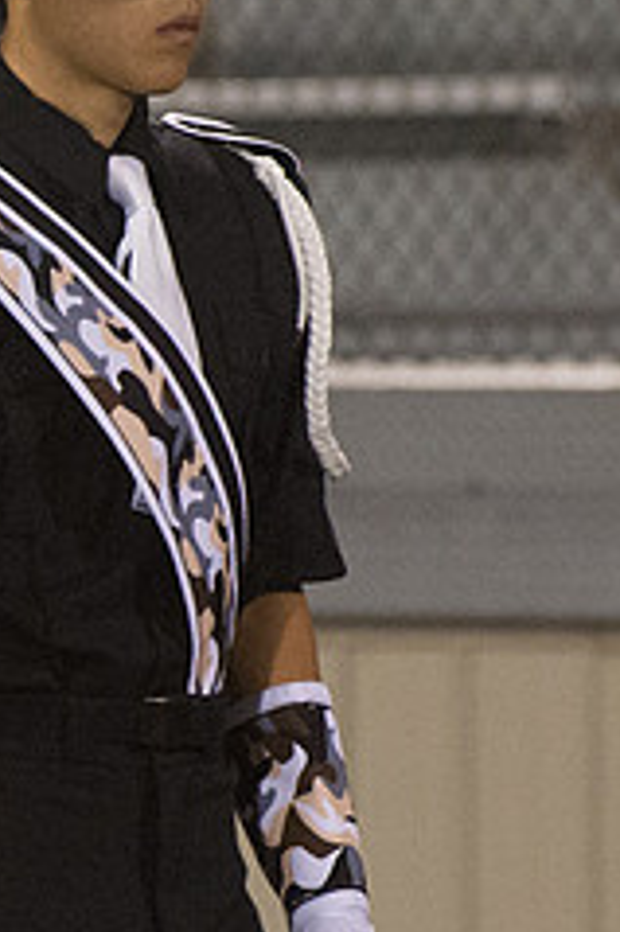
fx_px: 16763
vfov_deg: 3.2
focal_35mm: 648
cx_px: -505
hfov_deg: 2.1
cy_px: 450
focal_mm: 155
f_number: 4.8
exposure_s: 1/160
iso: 9000
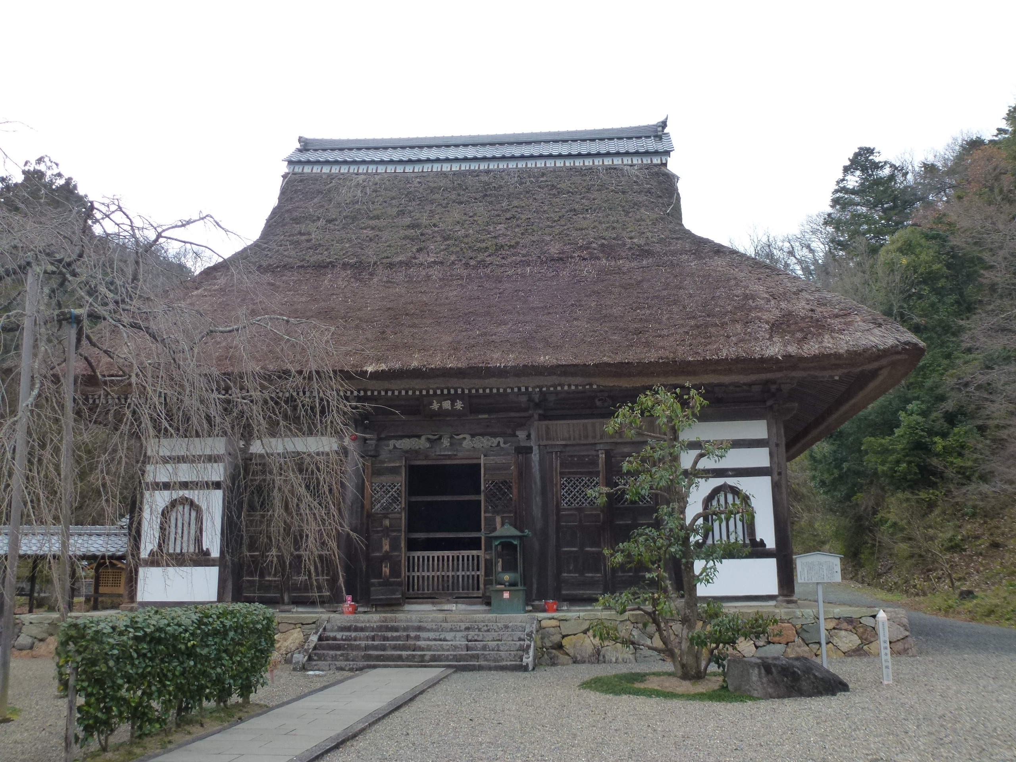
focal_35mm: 30
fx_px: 881
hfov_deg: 60.0
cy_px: 381
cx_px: 508
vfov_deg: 46.8
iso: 160
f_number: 3.5
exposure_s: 1/80
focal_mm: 5.4
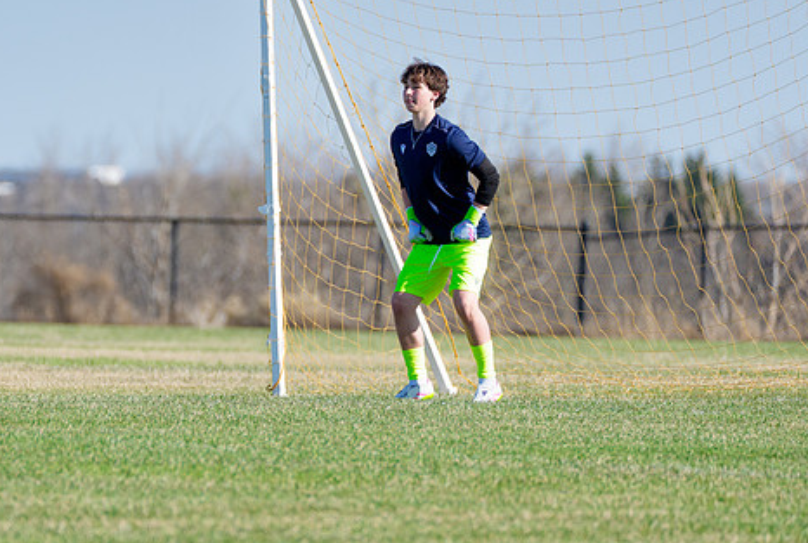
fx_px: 15251
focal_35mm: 678
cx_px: 295
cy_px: 336
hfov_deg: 3.0
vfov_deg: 2.0
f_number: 5.6
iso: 400
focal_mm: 400
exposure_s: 1/1600
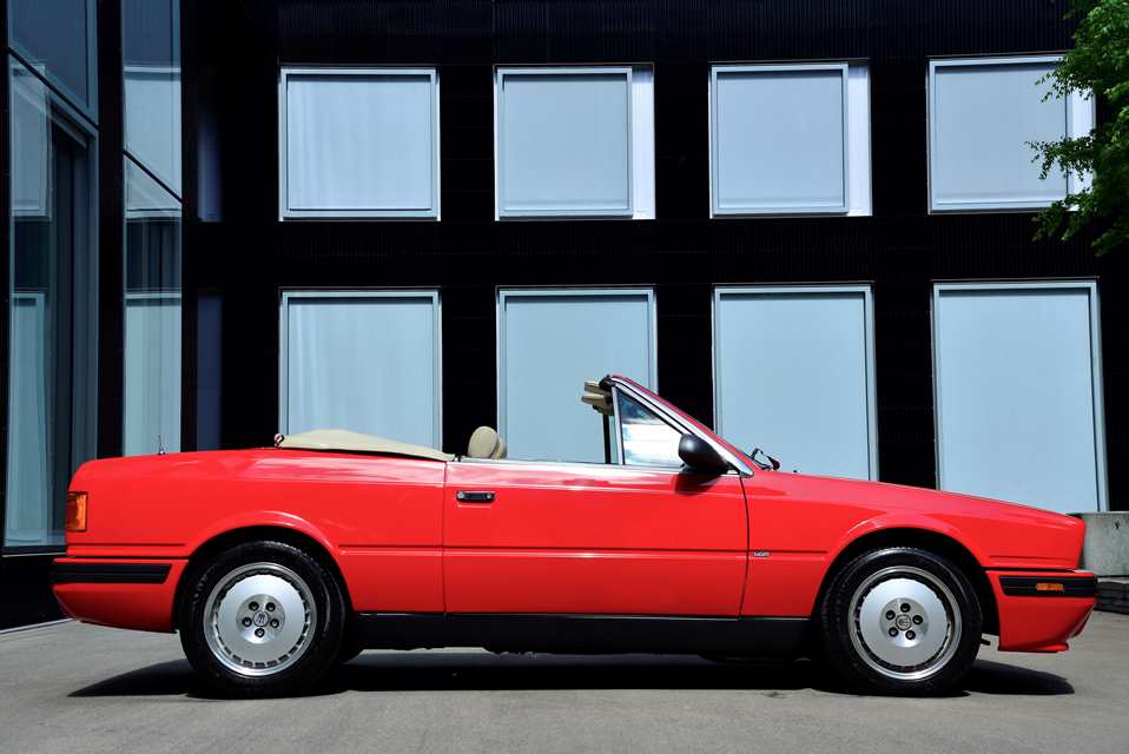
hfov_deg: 38.2
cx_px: 564
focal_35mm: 52
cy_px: 377
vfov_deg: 26.0
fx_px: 1632
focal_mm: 52
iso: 160
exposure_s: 1/200
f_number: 8
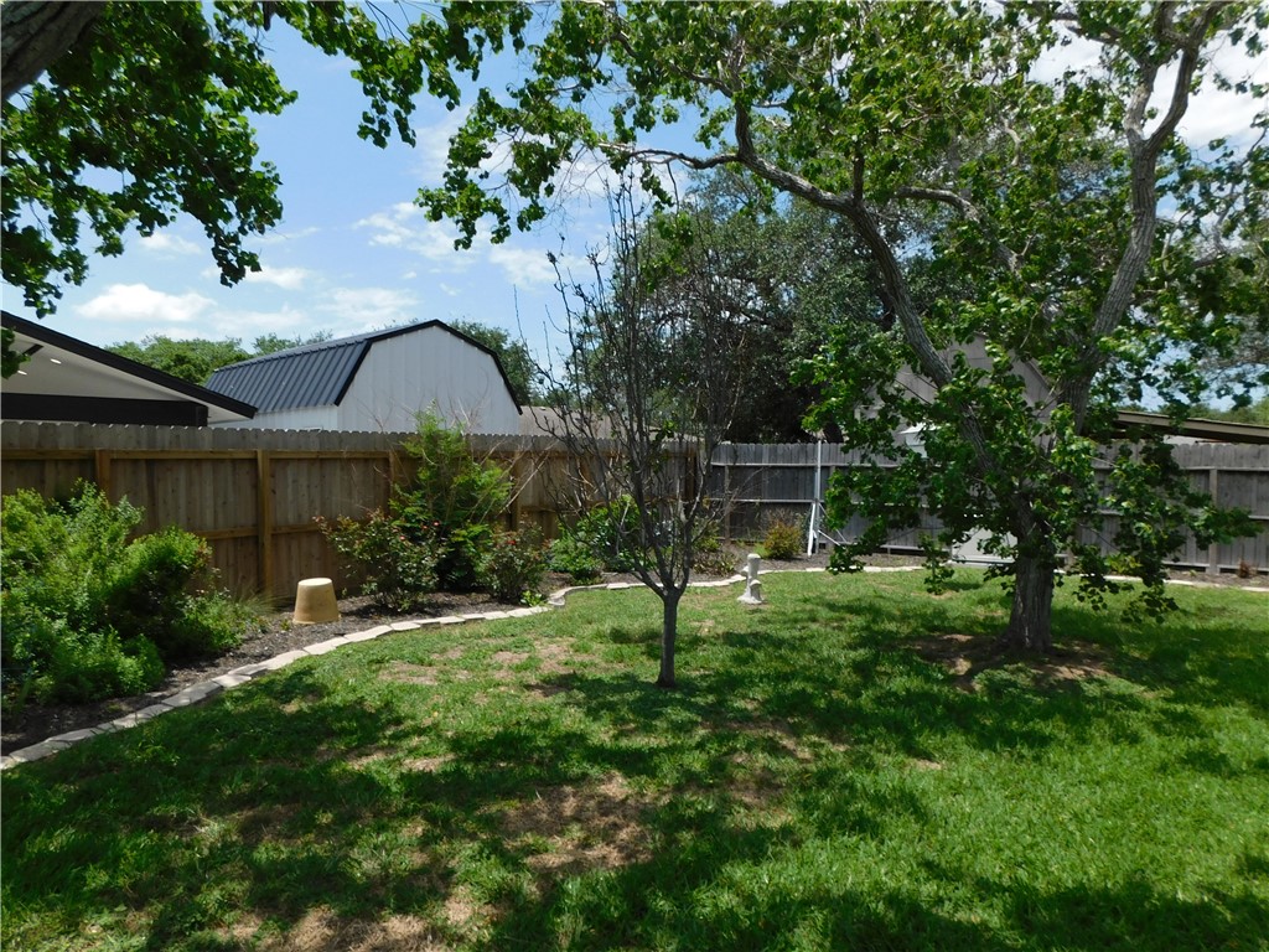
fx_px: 843
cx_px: 634
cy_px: 476
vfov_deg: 58.9
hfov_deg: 73.9
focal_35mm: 23
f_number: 6
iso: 125
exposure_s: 1/500
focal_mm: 4
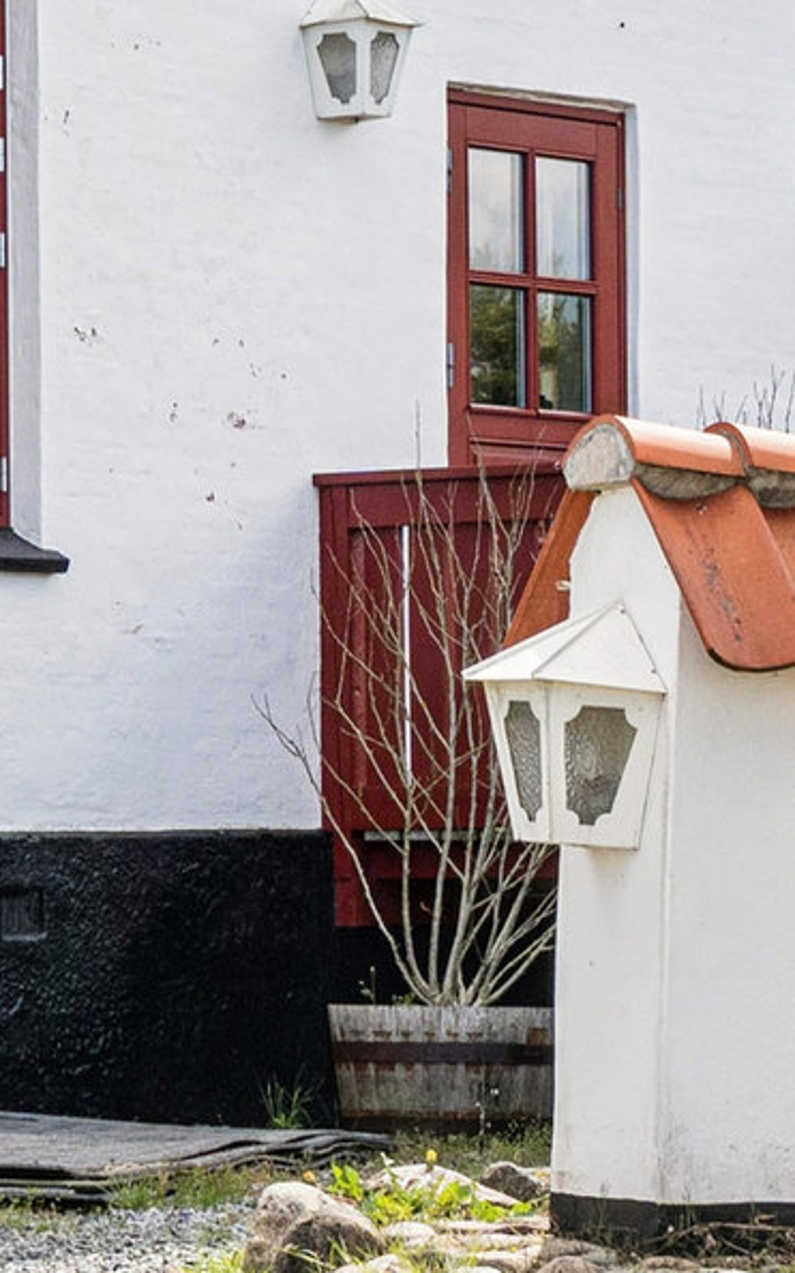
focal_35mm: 178
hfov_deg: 7.4
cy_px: 137
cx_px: 409
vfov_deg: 11.7
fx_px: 6159
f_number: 8
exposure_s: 1/160
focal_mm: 23
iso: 200
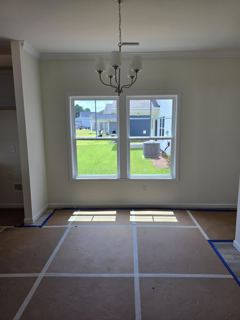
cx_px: 120
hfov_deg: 58.9
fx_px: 213
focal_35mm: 23
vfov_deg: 73.9
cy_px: 160
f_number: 1.7
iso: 12
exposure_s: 1/159
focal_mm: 6.3
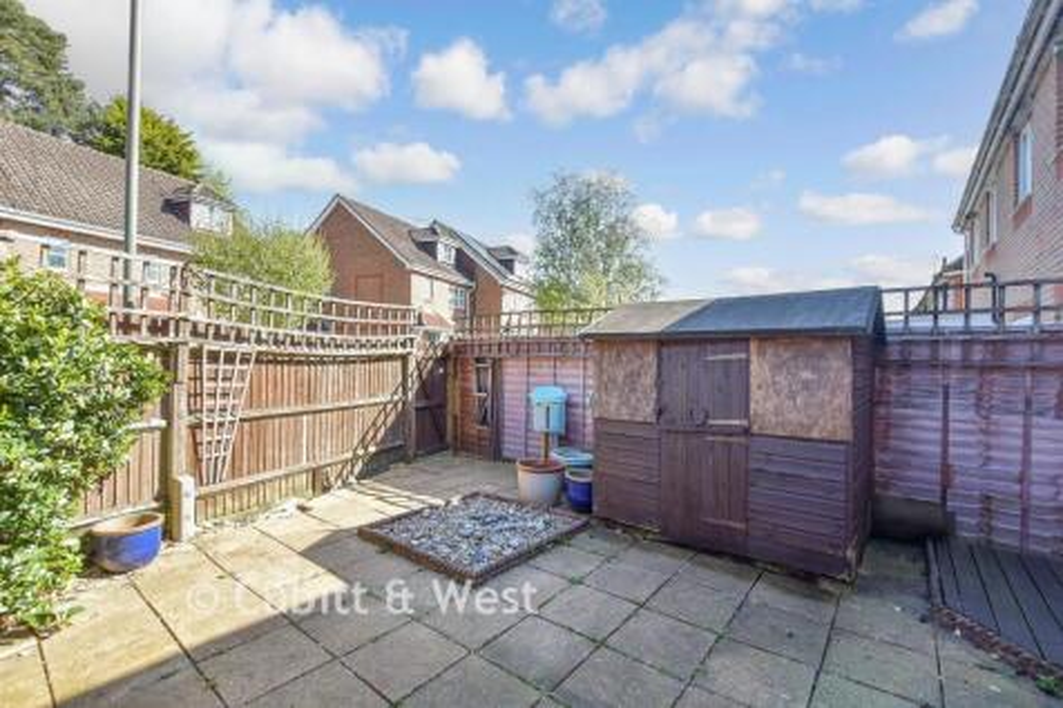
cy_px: 354
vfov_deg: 77.3
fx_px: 443
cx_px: 532
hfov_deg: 100.4
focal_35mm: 15
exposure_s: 1/160
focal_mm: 10
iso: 400
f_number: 8
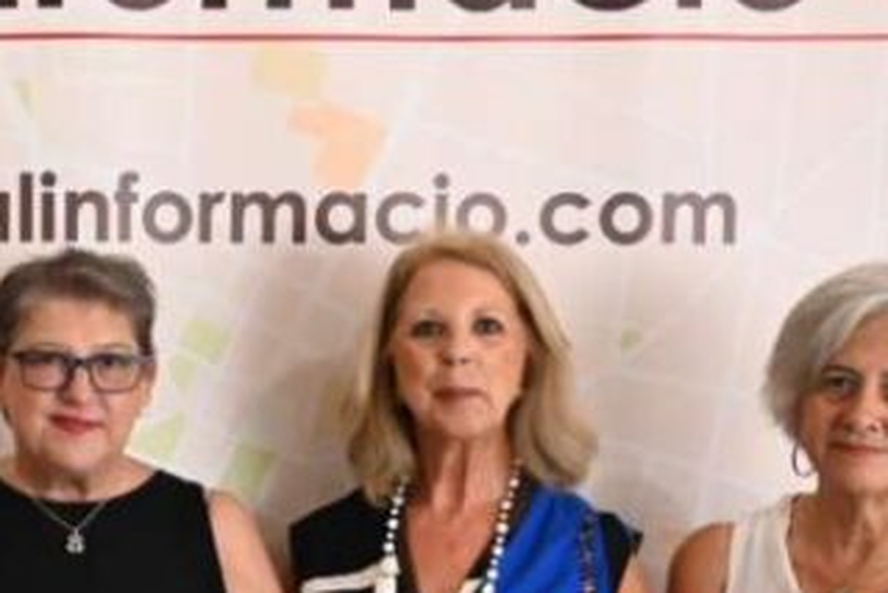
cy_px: 514
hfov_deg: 20.8
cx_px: -3
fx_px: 2334
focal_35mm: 95
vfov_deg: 14.4
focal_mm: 29.5
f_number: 4
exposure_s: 1/323
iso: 6400
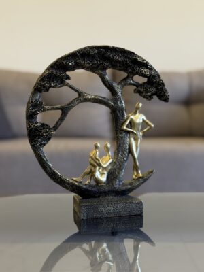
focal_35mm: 48
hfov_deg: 30.3
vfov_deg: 39.7
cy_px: 136
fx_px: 377
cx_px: 102
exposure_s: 1/93
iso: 100
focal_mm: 6.76
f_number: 1.78
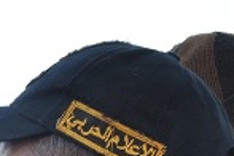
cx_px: -207
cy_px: 327
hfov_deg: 10.5
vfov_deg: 7.2
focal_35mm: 183
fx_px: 1189
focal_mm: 28
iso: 200
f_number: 4.2
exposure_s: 1/80
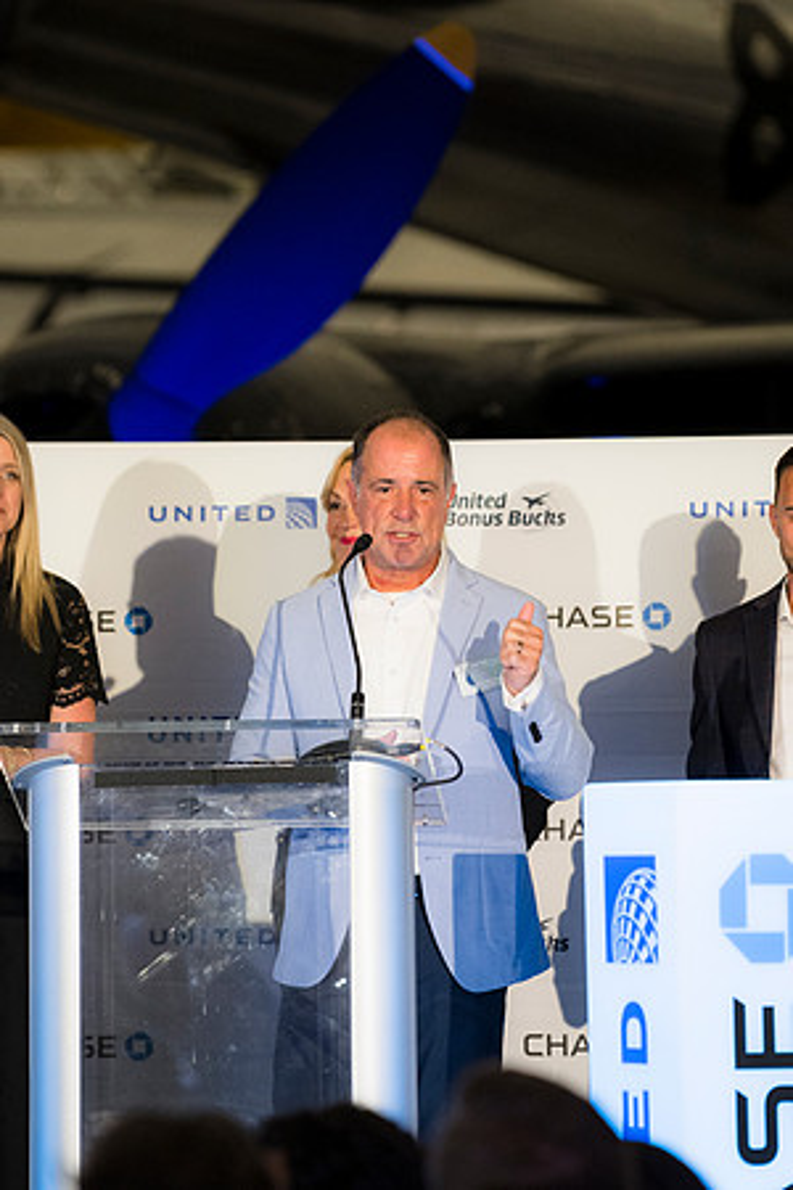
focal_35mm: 225
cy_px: 595
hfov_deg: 6.1
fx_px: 7434
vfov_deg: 9.1
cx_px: 396
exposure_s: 1/160
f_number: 2.8
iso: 1250
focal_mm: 150
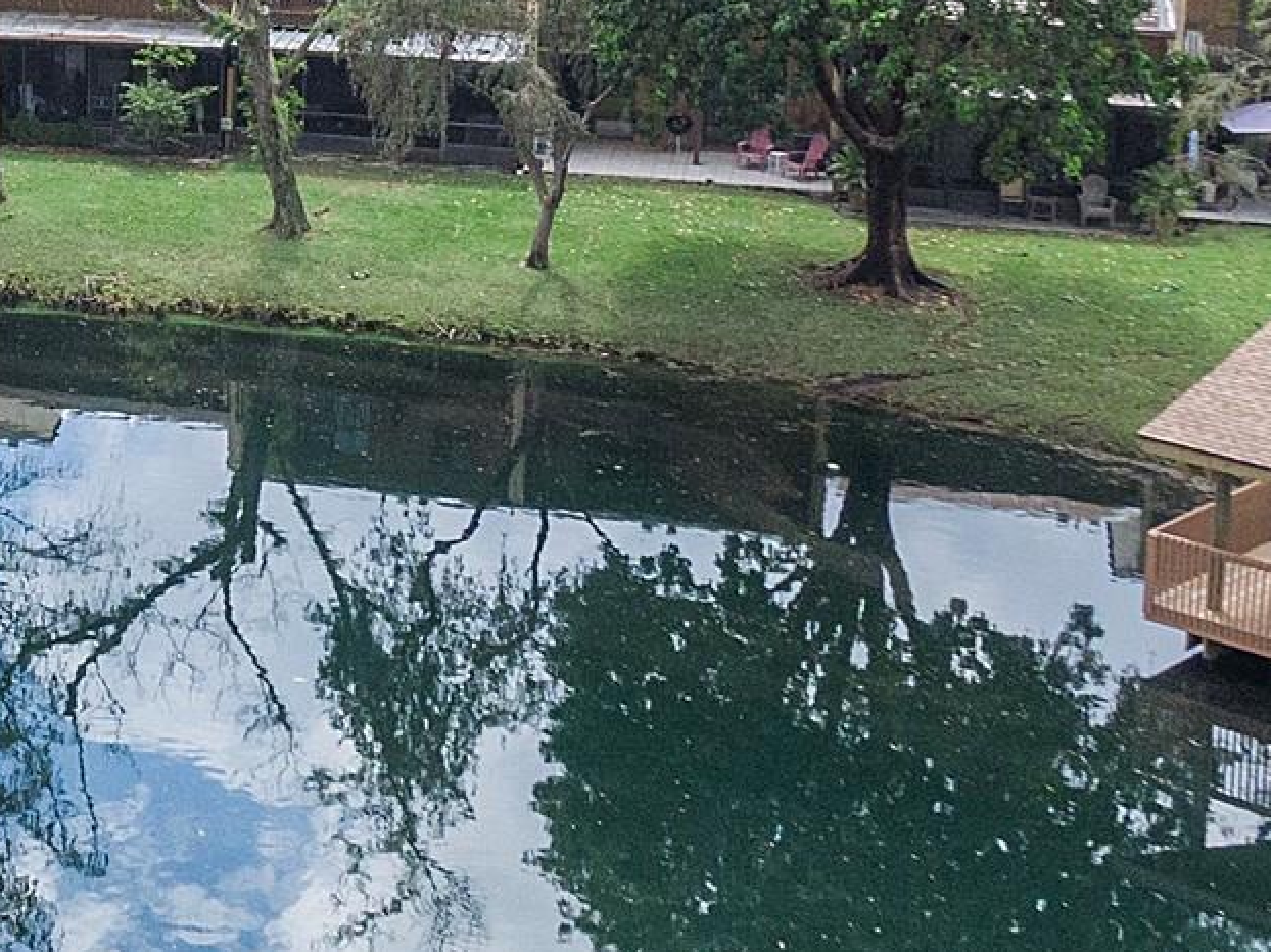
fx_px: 2900
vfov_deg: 18.0
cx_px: -249
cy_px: -100
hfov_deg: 22.8
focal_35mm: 79
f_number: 2.8
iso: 100
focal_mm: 4.39
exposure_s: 1/1000
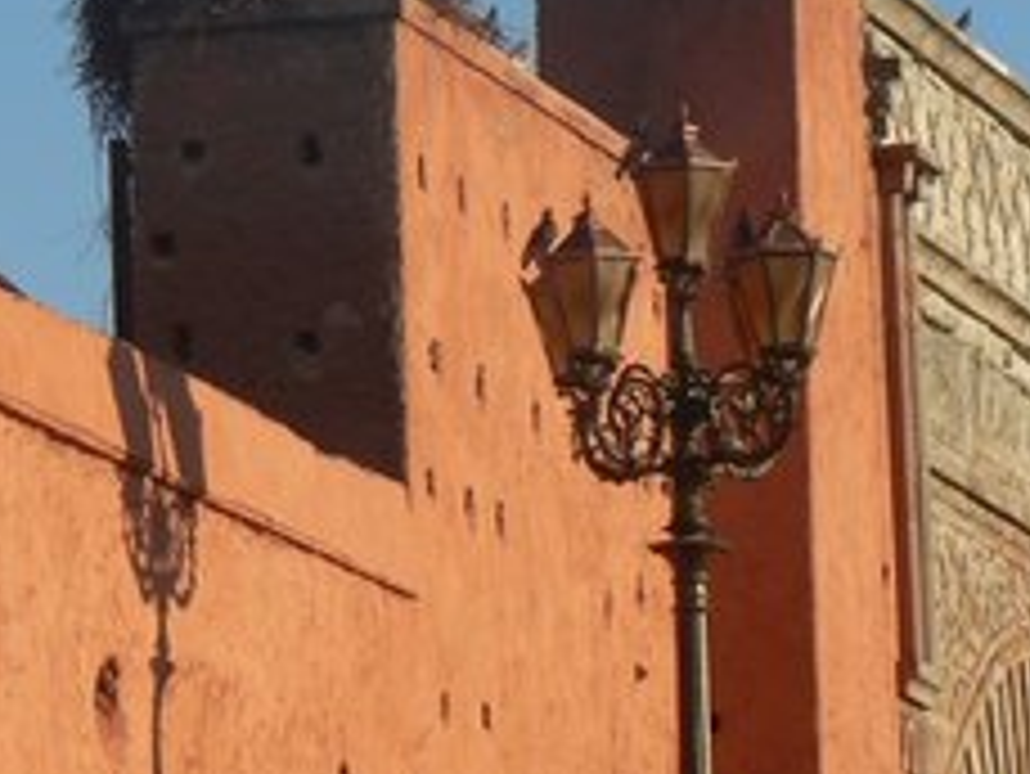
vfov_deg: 4.4
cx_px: 400
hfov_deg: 5.9
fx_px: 10003
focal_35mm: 336
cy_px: 304
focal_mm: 28.6
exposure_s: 1/400
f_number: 4.5
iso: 80
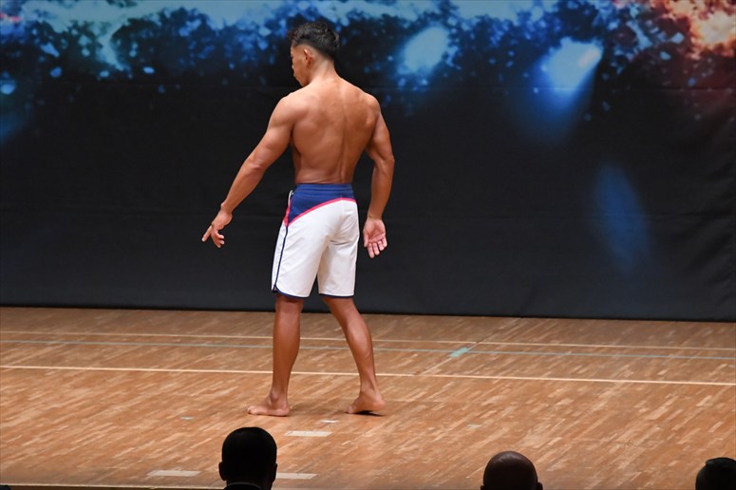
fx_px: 5824
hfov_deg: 7.2
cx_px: 368
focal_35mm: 285
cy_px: 245
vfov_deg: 4.8
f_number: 5.6
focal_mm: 190
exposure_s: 1/400
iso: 6400
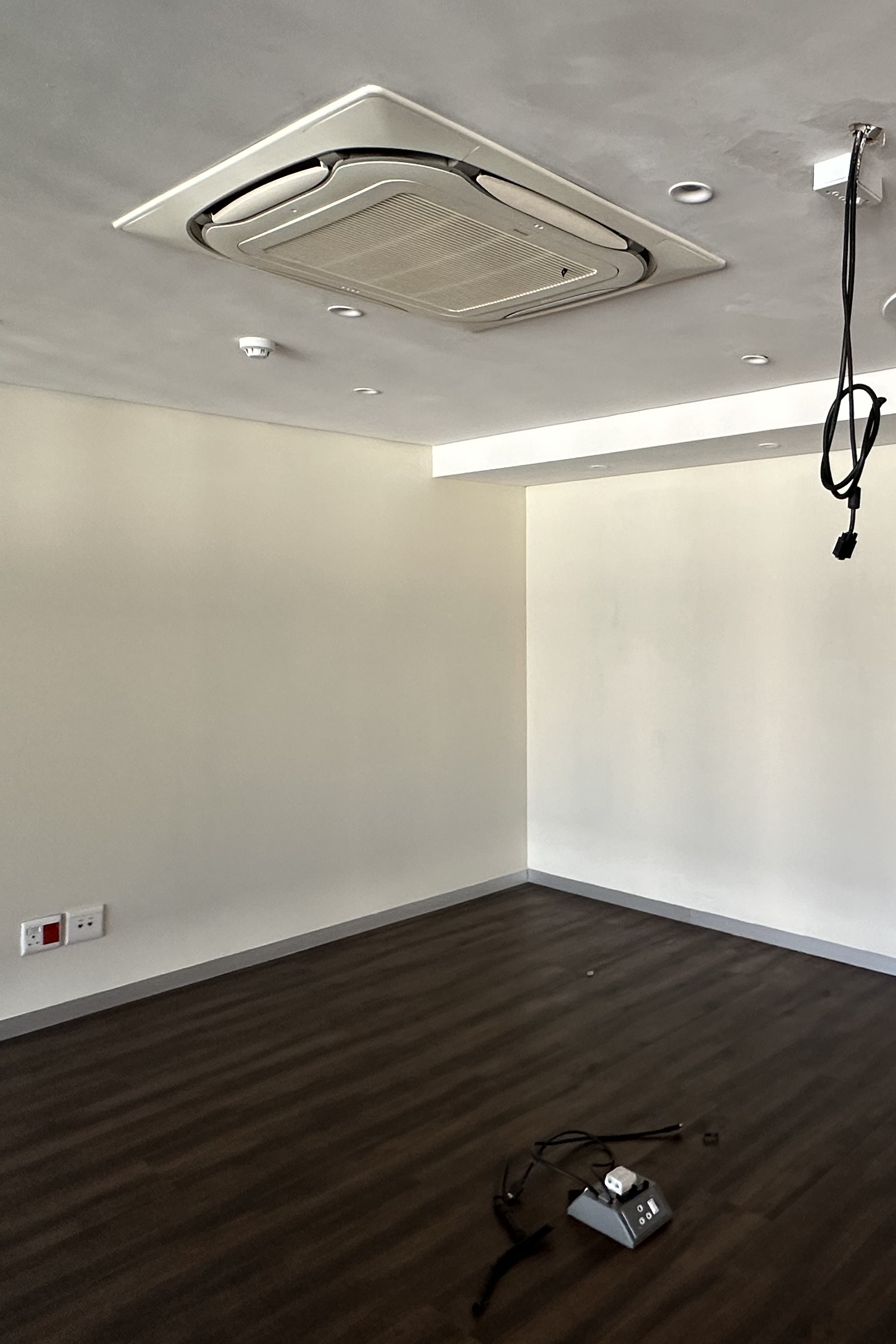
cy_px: 602
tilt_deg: -0.9
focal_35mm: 26
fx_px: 971
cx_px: 740
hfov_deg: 46.4
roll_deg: +1.0
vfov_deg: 69.2
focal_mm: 2.22
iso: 200
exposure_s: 1/50
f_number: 2.2
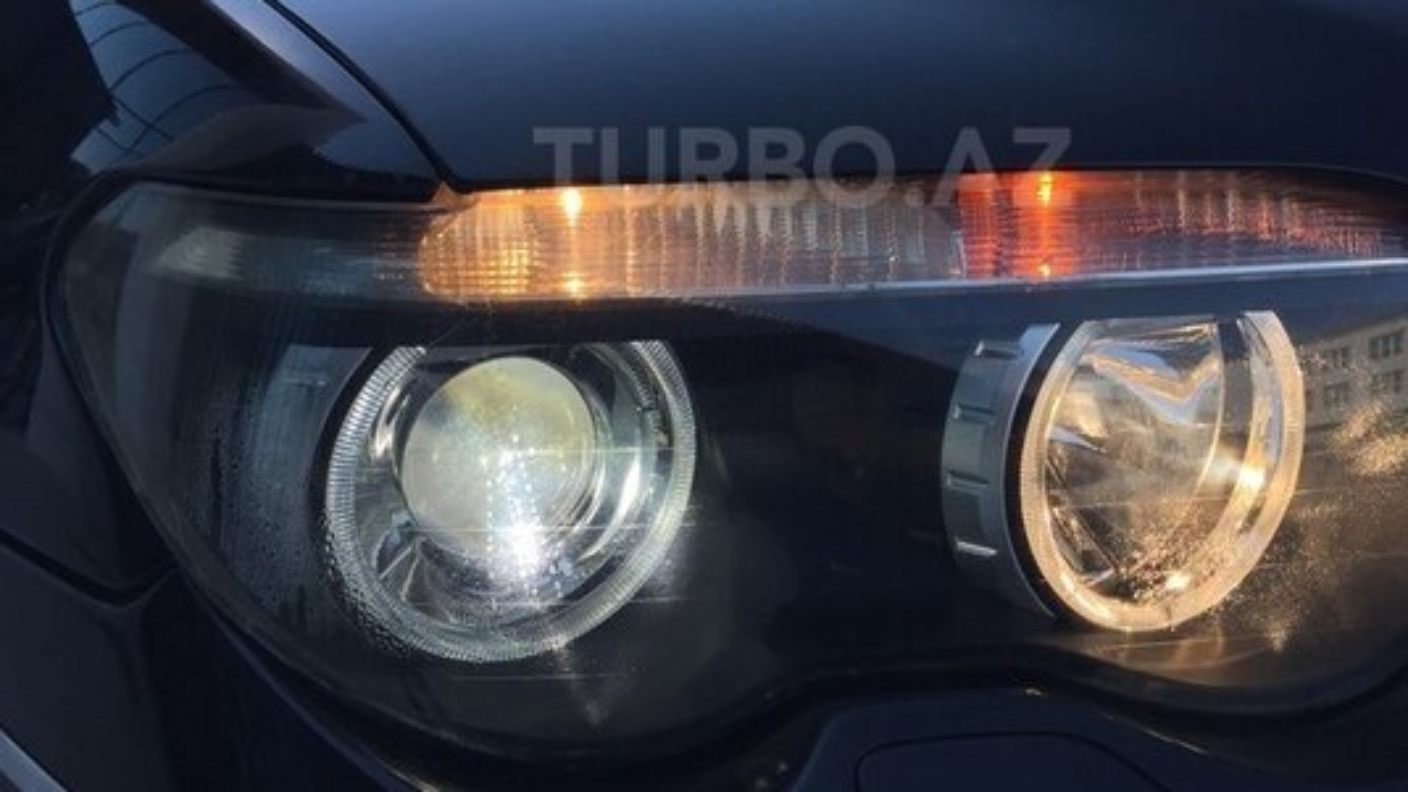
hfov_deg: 51.4
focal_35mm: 39
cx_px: 803
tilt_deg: -5.5
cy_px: 167
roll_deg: +0.4
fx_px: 1456
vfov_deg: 29.8
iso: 32
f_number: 2.2
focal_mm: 4.15
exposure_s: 1/1199
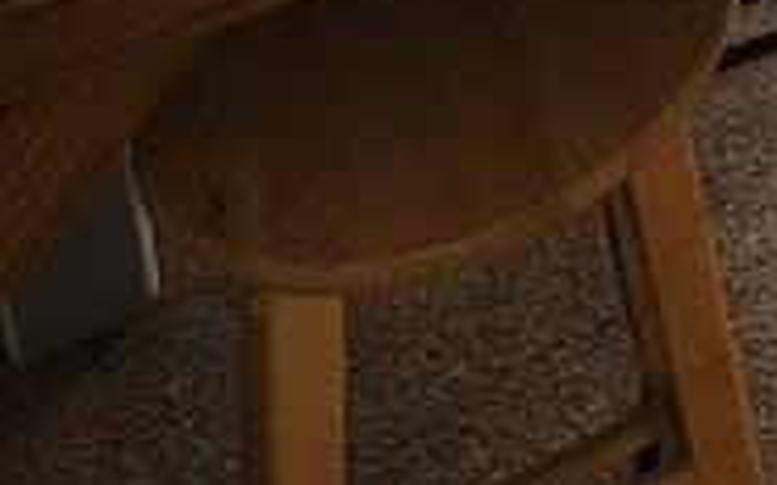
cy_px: -1033
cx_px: 1195
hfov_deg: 22.0
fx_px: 1608
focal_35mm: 76
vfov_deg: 10.6
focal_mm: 2.2
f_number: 2.2
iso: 80
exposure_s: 1/60
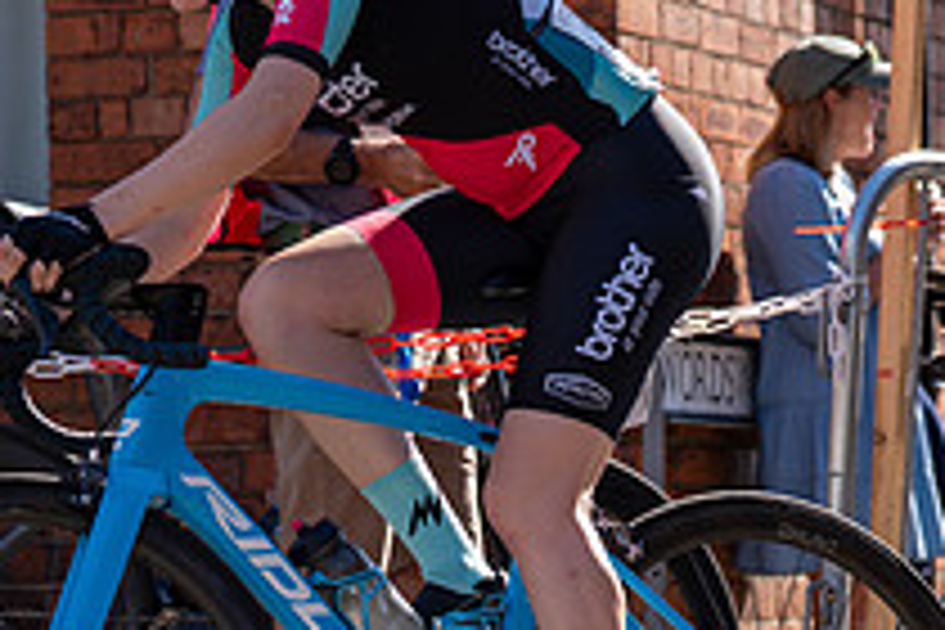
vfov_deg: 7.1
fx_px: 5066
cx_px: 261
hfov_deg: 10.6
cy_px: 322
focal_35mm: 193
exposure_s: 1/1000
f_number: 3.5
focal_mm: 70
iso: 100
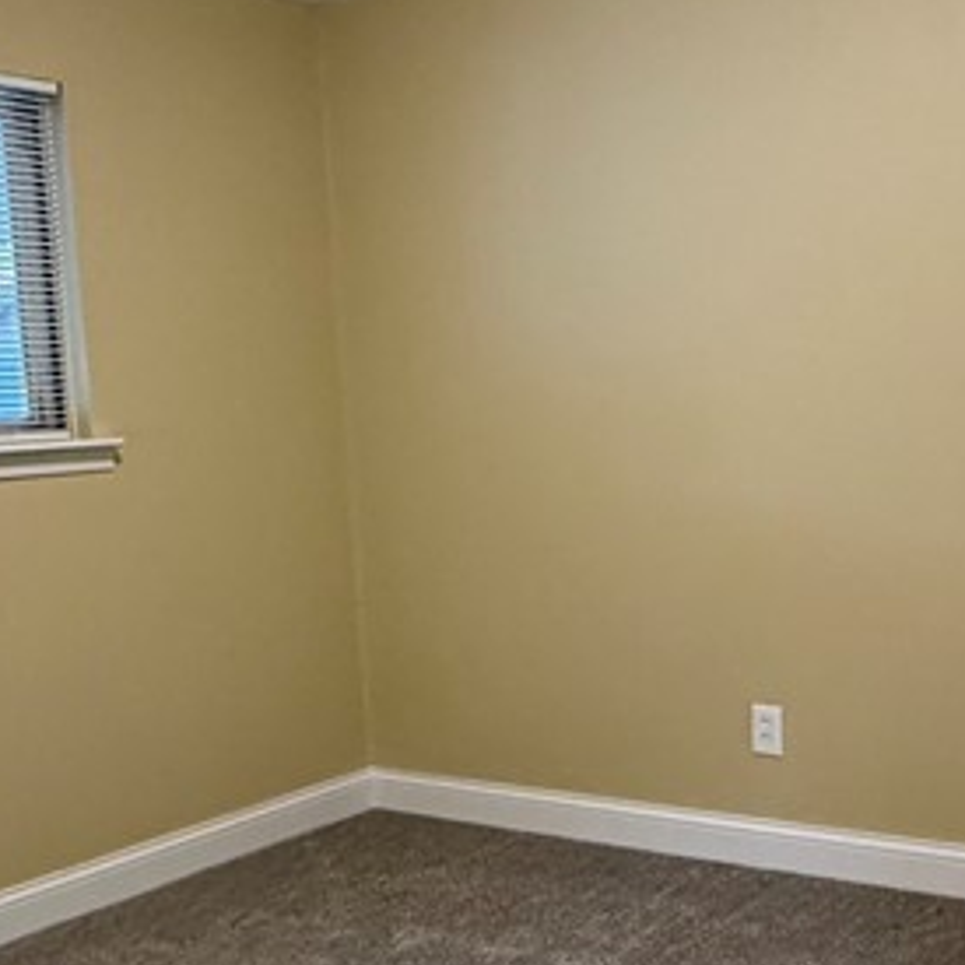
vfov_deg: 36.7
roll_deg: +4.3
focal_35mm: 46
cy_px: 540
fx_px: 1451
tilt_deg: -5.6
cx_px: 404
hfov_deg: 36.7
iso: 250
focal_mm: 2.22
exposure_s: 1/60
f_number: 2.2
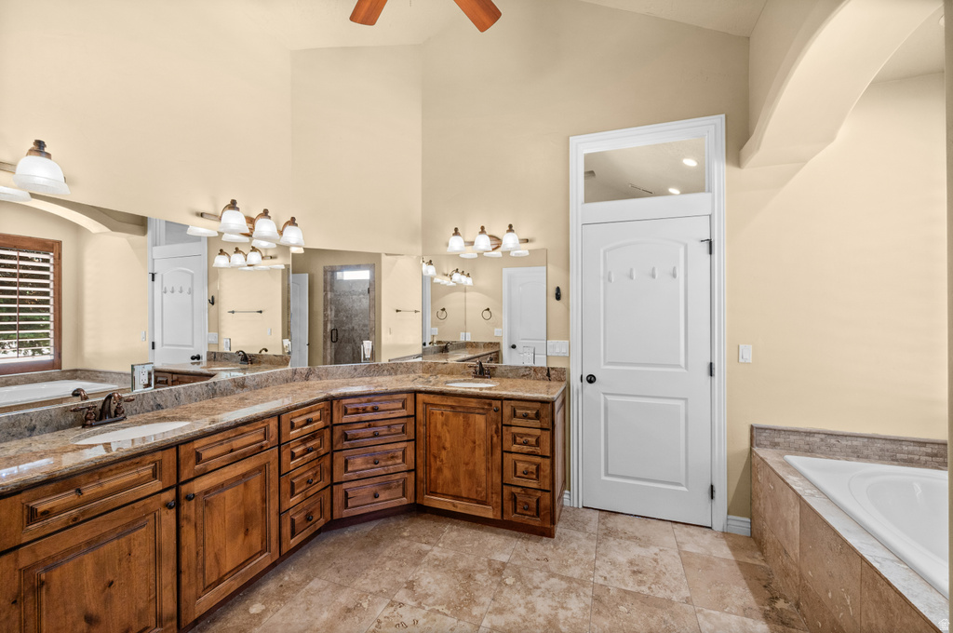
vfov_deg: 81.1
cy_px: 316
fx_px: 370
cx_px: 476
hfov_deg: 104.3
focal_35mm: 14
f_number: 7.1
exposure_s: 1/8
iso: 500
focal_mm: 14
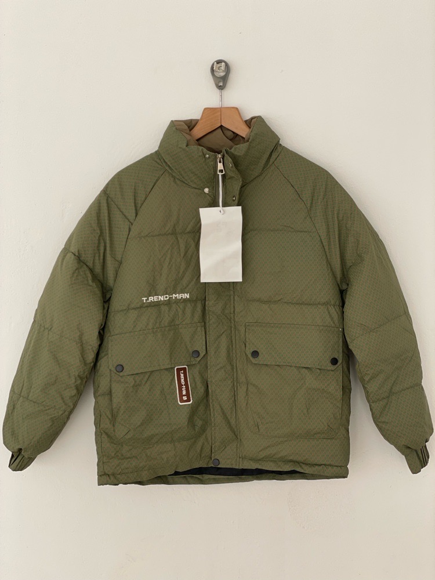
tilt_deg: -2.2
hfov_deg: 28.0
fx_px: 871
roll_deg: +1.5
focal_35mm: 52
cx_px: 218
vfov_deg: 36.8
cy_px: 290
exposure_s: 1/122
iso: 40
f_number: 2
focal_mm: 6
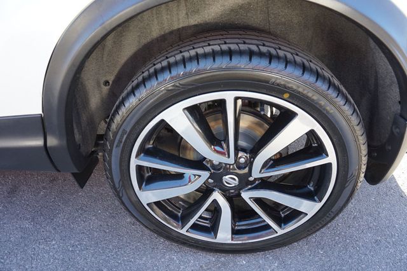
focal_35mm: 24
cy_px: 136
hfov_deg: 73.8
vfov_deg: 53.1
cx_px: 204
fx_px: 271
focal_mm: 16
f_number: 4
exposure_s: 1/60
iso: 200
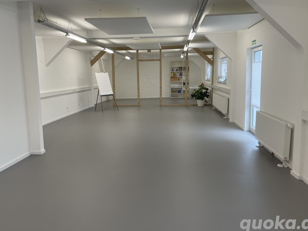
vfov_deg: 49.7
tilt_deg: -6.8
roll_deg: +1.0
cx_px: 159
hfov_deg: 63.5
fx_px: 249
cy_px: 110
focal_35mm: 28
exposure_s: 1/100
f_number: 1.6
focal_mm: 4.2
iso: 64
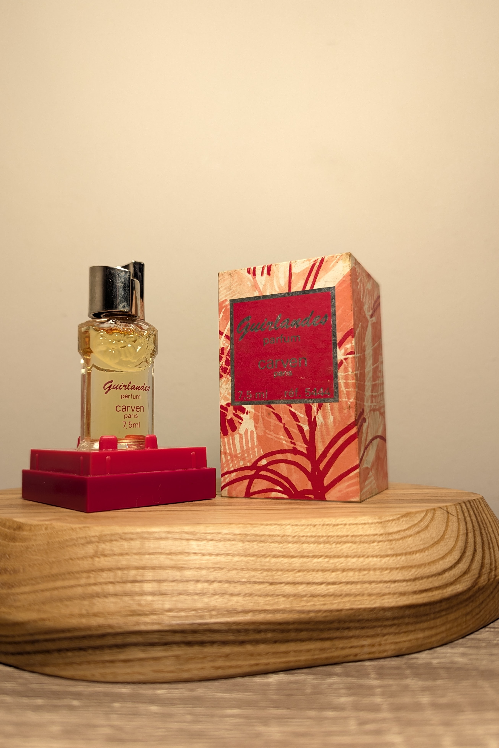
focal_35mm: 26
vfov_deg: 69.4
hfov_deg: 49.5
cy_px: 370
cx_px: 229
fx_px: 541
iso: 100
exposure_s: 1/90
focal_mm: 6.81
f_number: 1.85
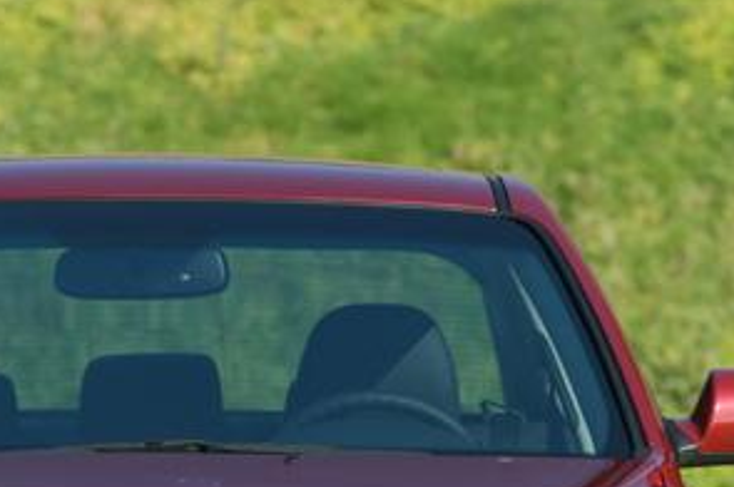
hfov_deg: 3.4
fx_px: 12444
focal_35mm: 611
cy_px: 532
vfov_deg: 2.2
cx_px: 109
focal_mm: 200
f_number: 6.3
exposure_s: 1/125
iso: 160
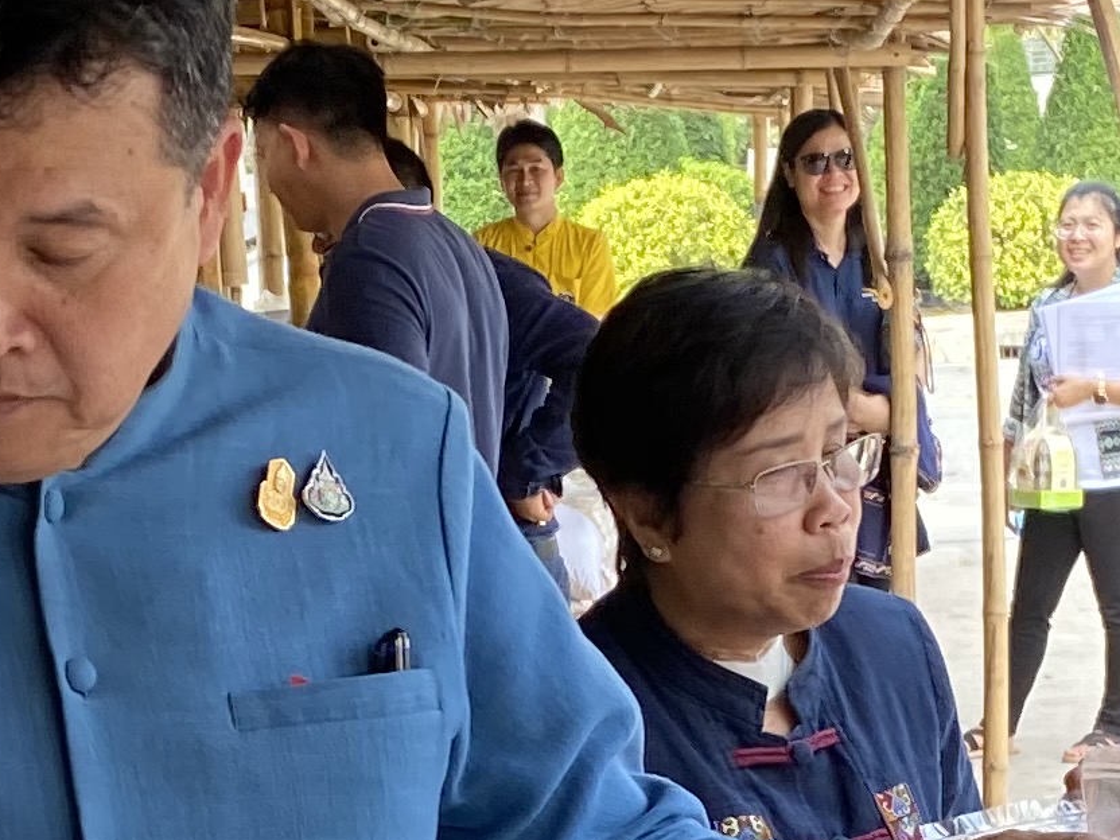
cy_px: 945
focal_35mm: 126
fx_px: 4077
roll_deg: +3.5
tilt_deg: -12.2
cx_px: 604
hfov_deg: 15.6
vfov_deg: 11.6
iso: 32
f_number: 1.8
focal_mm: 4.25
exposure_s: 1/122
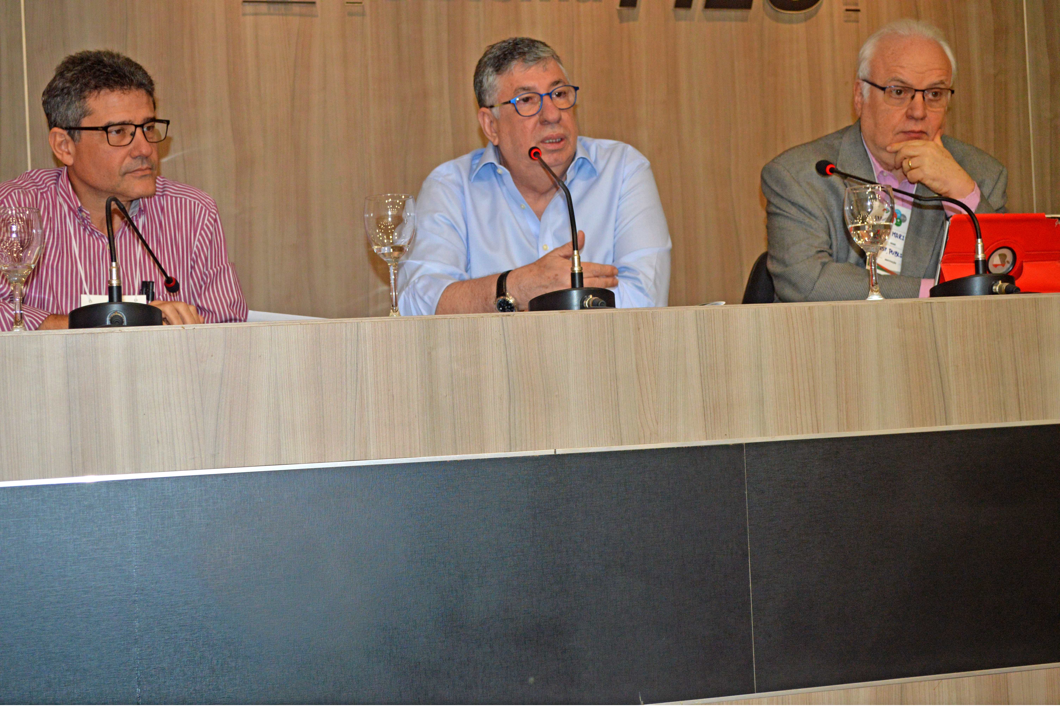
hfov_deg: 36.9
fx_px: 1590
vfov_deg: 25.1
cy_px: 354
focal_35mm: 54
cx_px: 530
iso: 800
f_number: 5
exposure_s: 1/60
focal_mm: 36
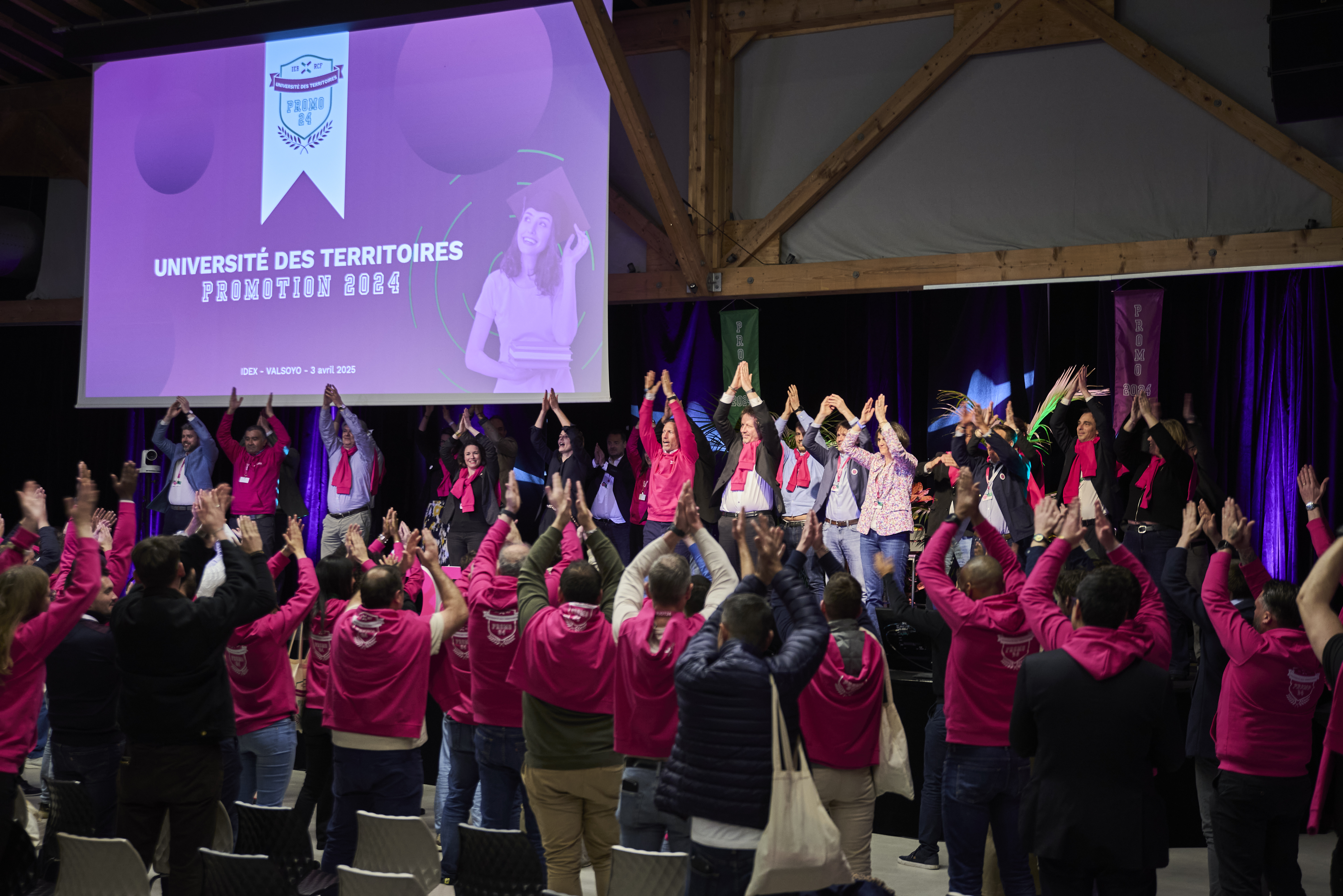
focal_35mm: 48
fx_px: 1791
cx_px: 672
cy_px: 448
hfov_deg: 41.1
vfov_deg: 28.1
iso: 1000
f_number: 2.8
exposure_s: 1/100
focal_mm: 48
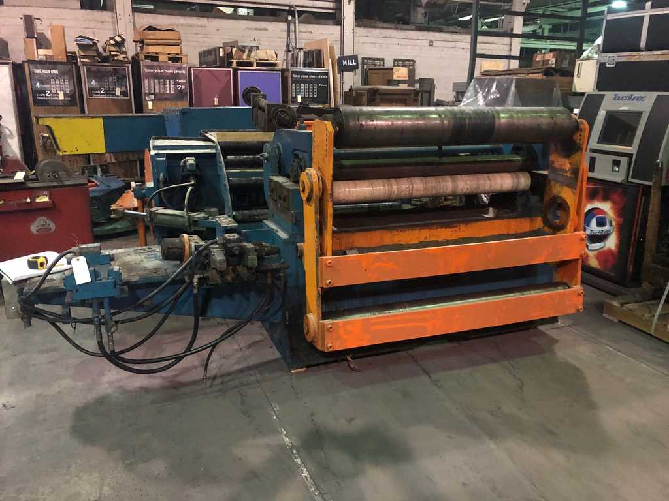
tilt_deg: -14.2
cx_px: 334
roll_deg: -1.2
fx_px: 541
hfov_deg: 63.4
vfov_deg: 49.7
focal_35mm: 28
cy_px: 250
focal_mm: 3.99
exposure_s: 1/4
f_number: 1.8
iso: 125
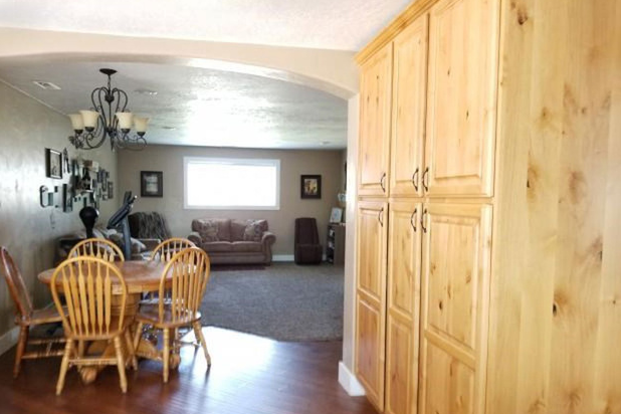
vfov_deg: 46.3
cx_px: 302
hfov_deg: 65.5
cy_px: 235
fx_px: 483
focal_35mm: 28
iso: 250
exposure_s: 1/24
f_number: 1.7
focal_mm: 4.3
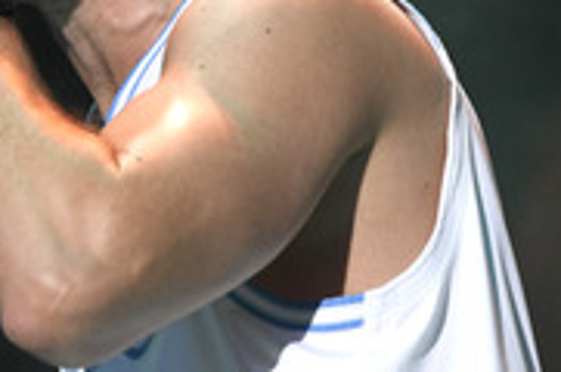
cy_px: 12
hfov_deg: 5.5
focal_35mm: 374
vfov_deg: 3.7
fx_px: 5818
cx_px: 157
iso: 1600
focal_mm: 150
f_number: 4
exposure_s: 1/400
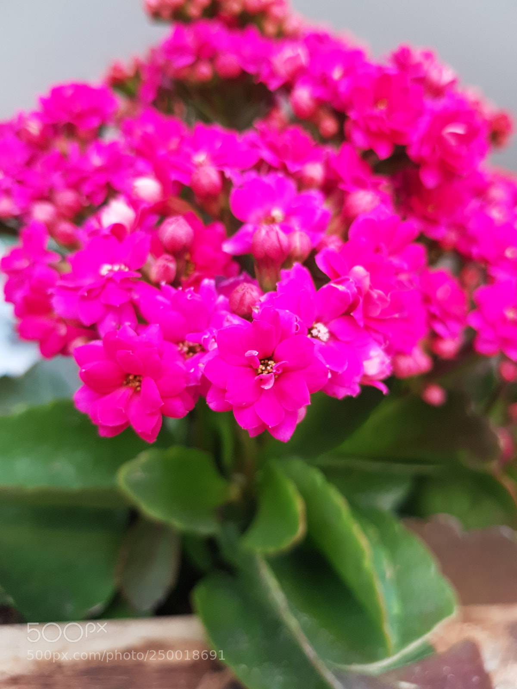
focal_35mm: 26
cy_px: 344
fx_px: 518
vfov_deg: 67.3
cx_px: 258
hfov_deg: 53.1
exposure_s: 1/53
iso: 40
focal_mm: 4.2
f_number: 1.7
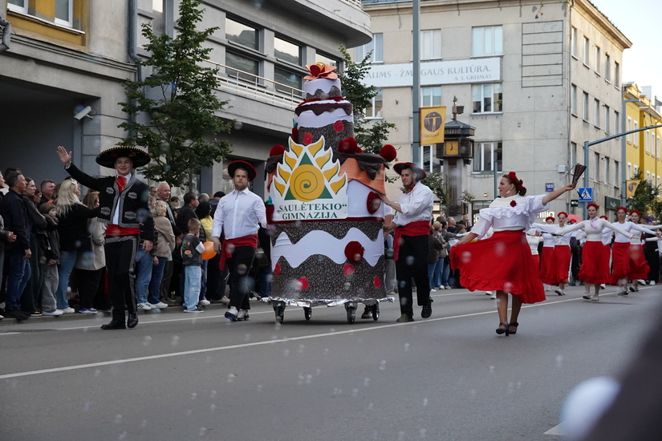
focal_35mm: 69
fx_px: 1269
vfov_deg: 19.7
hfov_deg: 29.2
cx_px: 331
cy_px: 220
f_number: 5
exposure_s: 1/2000
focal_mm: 46
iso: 5000
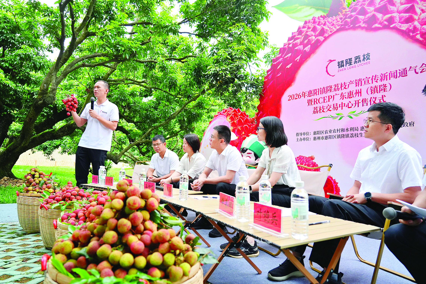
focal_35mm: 24
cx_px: 213
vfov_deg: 53.1
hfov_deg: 73.7
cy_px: 142
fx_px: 284
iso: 1250
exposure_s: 1/800
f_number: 4
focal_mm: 24
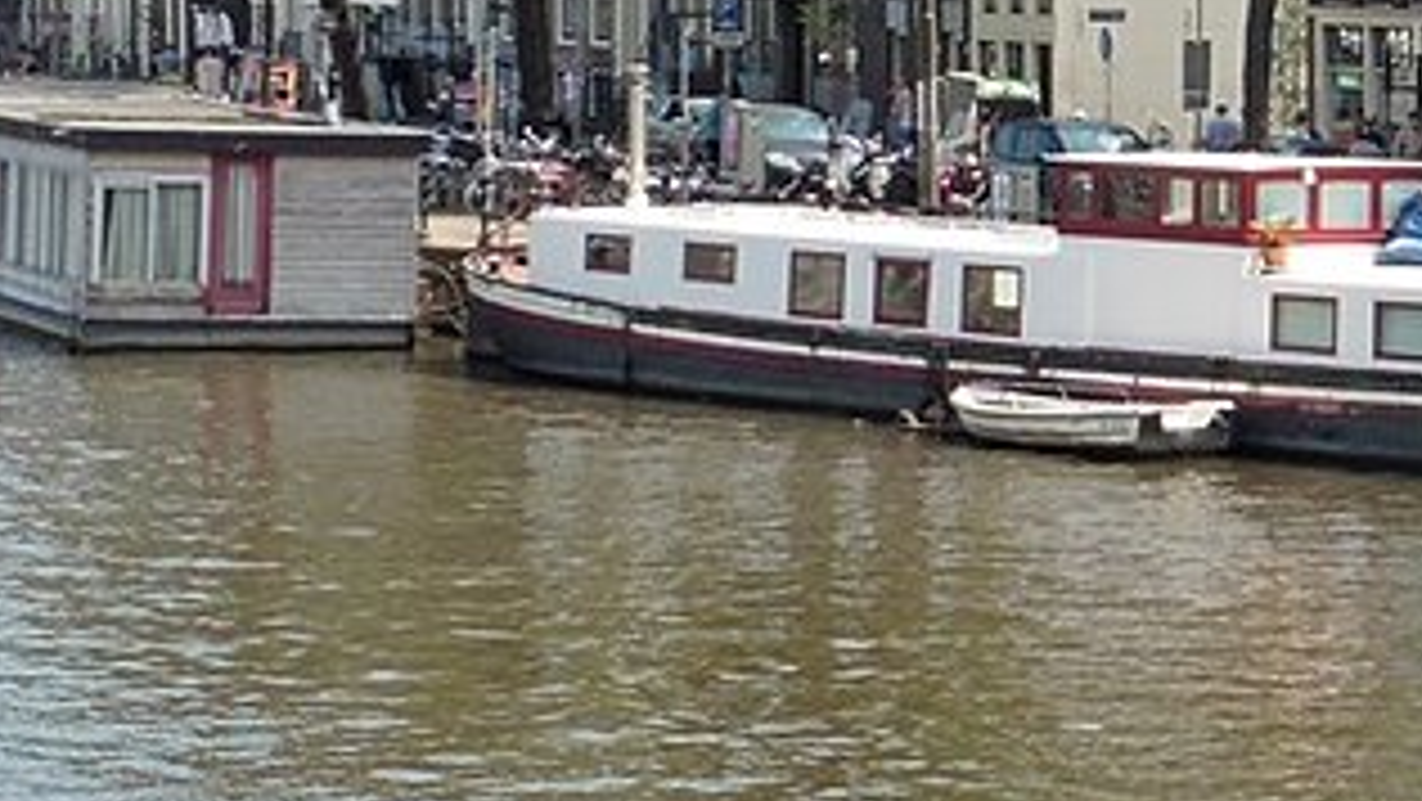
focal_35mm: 146
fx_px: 5507
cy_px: -304
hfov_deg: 14.4
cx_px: 1467
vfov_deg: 8.2
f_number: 5
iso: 100
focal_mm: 8.5
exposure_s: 1/400
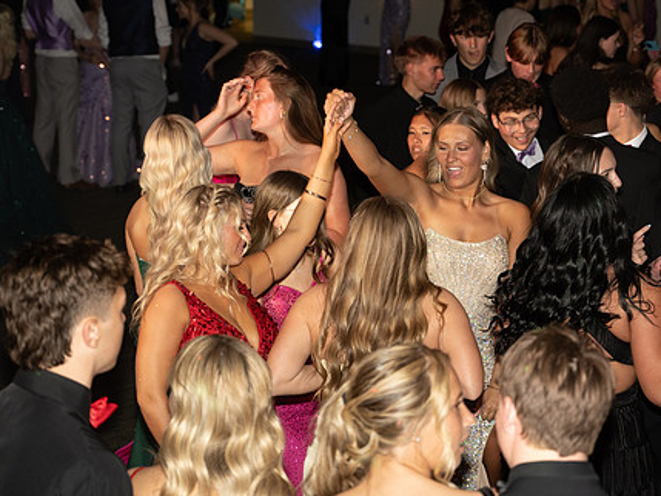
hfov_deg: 21.5
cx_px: 374
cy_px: 224
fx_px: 1738
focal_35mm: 91
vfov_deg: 16.2
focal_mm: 70
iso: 1000
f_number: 4
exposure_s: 1/125
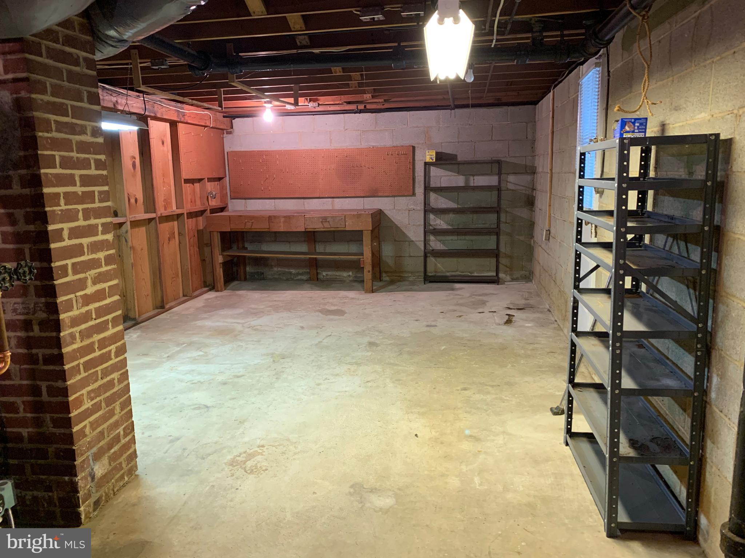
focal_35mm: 26
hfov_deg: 67.3
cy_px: 279
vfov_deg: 53.1
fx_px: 560
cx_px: 372
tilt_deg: -9.2
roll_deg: +1.7
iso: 250
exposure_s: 1/60
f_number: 1.8
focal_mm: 4.25
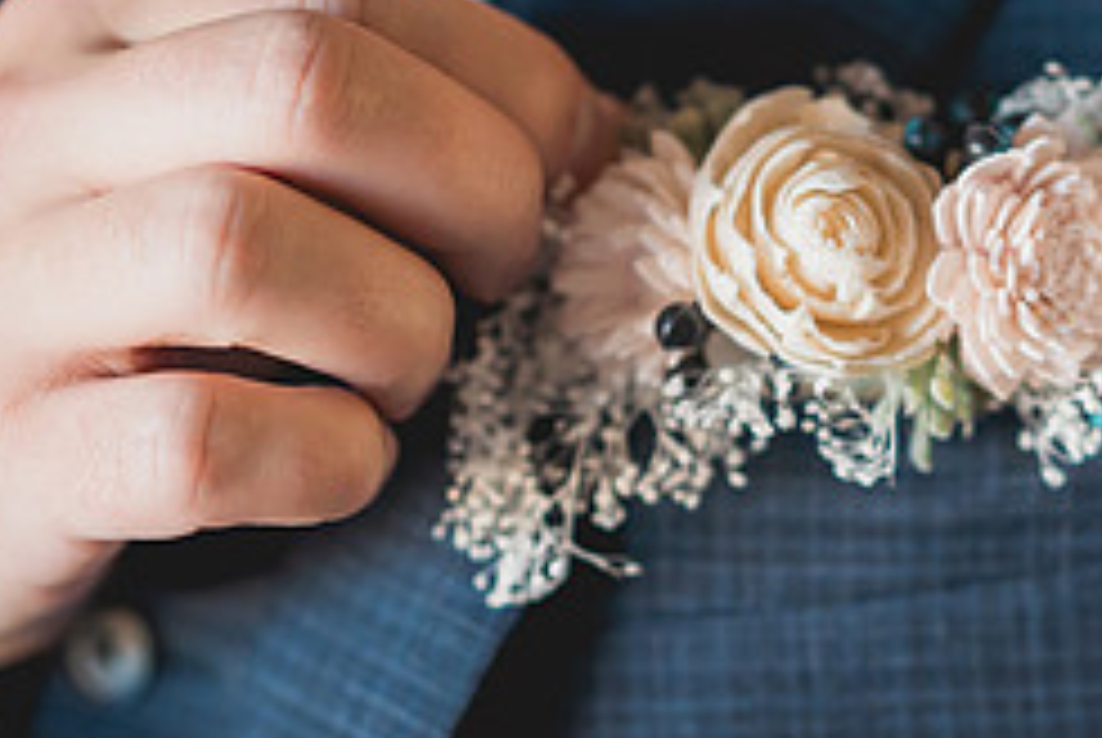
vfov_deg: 11.3
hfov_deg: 16.8
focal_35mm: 121
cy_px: 160
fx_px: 3708
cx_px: 805
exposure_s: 1/640
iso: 1250
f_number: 1.4
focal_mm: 50
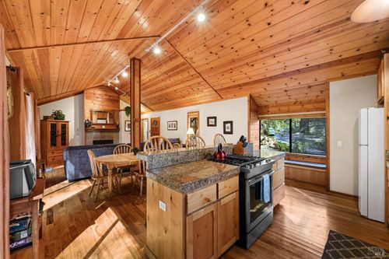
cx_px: 194
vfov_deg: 81.2
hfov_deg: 104.3
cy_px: 130
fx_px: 151
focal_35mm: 14
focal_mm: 14
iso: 1600
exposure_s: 1
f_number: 11
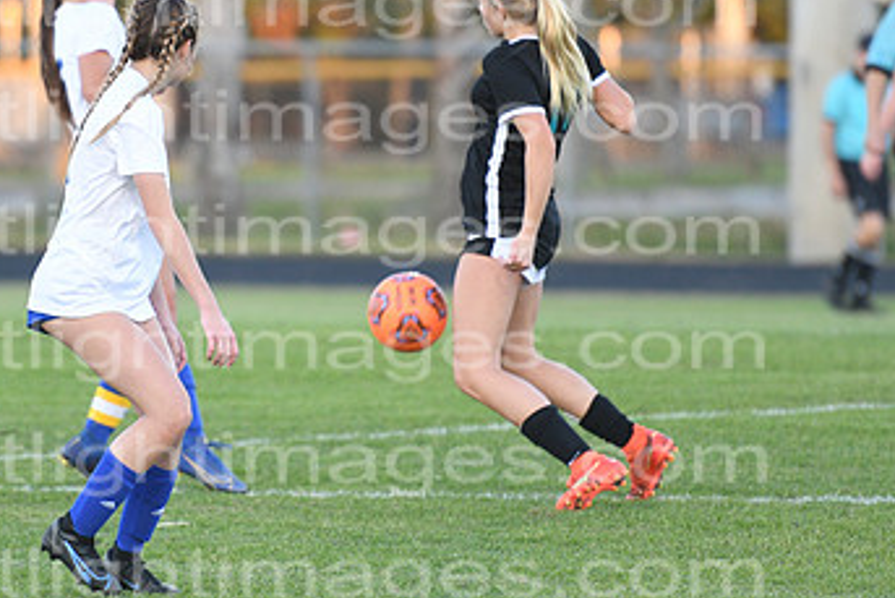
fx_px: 12609
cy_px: 179
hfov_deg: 4.1
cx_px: 175
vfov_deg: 2.7
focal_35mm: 507
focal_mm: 200
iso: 900
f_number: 2.8
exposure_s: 1/800
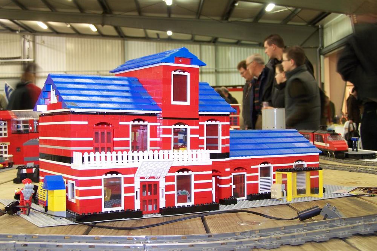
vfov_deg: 26.5
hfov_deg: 38.9
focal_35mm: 51
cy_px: 130
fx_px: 534
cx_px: 187
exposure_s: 1/2
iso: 80
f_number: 3
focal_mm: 8
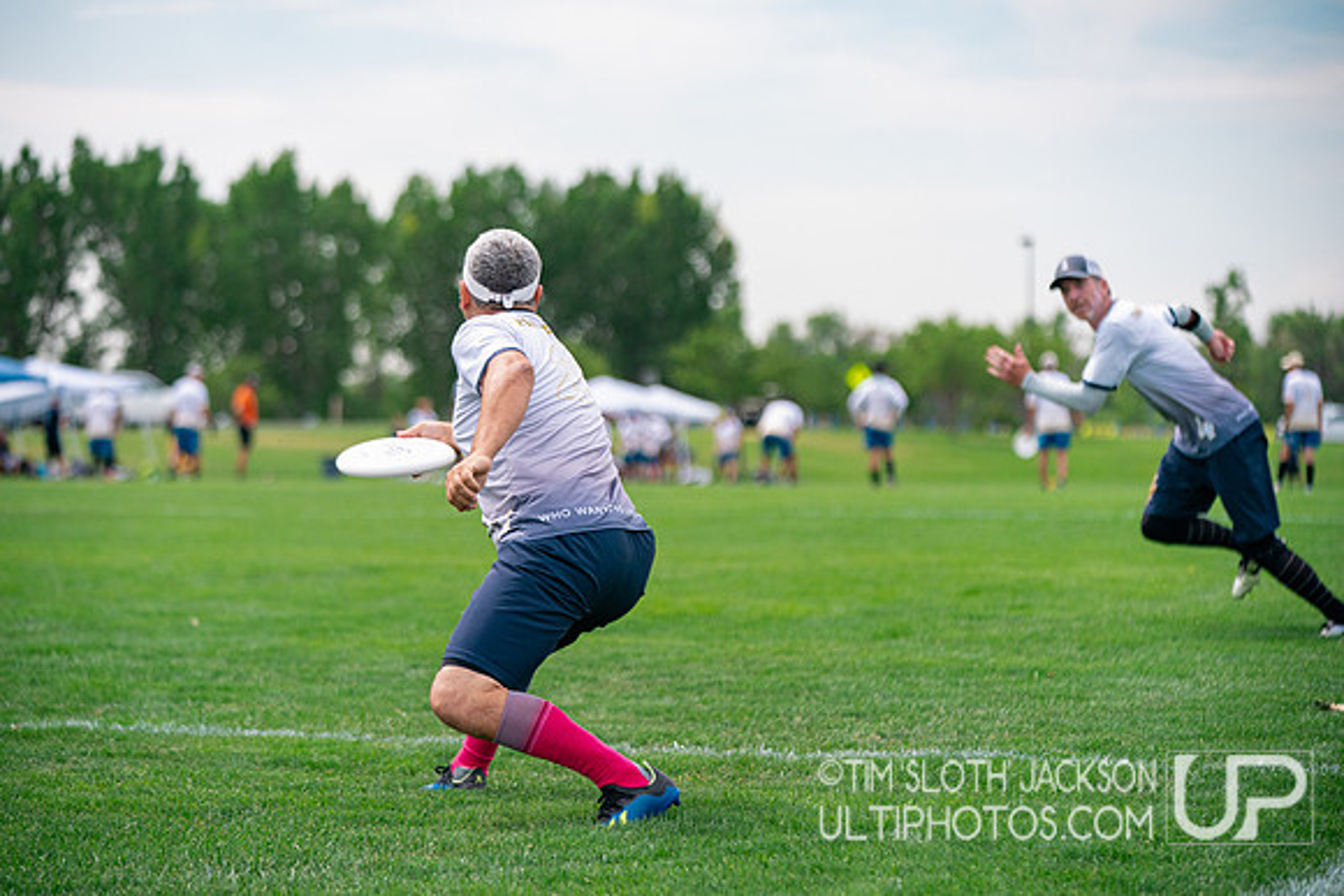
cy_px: 448
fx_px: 3958
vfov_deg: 12.9
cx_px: 672
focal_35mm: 106
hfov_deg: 19.3
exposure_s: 1/8000
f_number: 2.8
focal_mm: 106
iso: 500
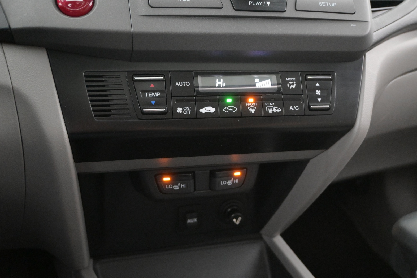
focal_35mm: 34
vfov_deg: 38.9
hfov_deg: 55.8
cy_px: 141
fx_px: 394
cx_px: 211
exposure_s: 1/40
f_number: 4
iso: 8000
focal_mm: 22
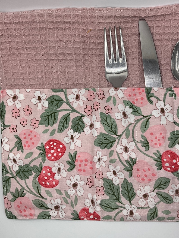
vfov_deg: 51.3
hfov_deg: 39.5
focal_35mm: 36
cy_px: 106
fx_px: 248
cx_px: 107
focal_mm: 3
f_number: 1.8
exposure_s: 1/261
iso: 25
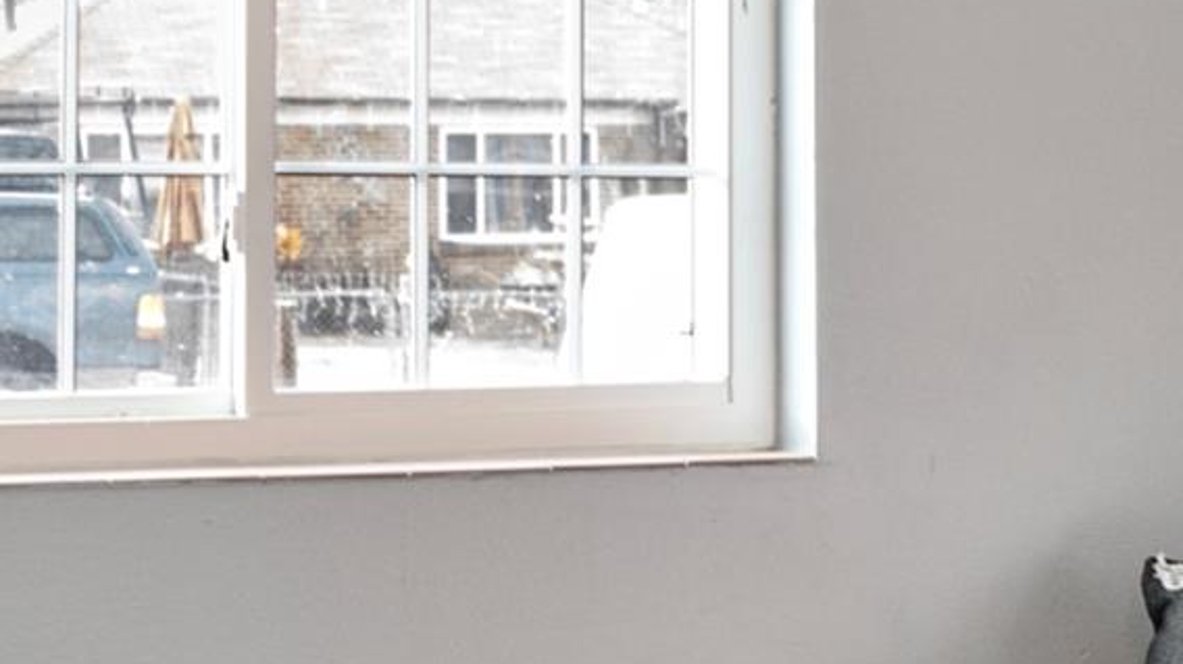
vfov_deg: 9.8
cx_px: 1266
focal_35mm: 124
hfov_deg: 16.8
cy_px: 316
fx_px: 3888
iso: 200
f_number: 2.8
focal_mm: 28
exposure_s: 1/40
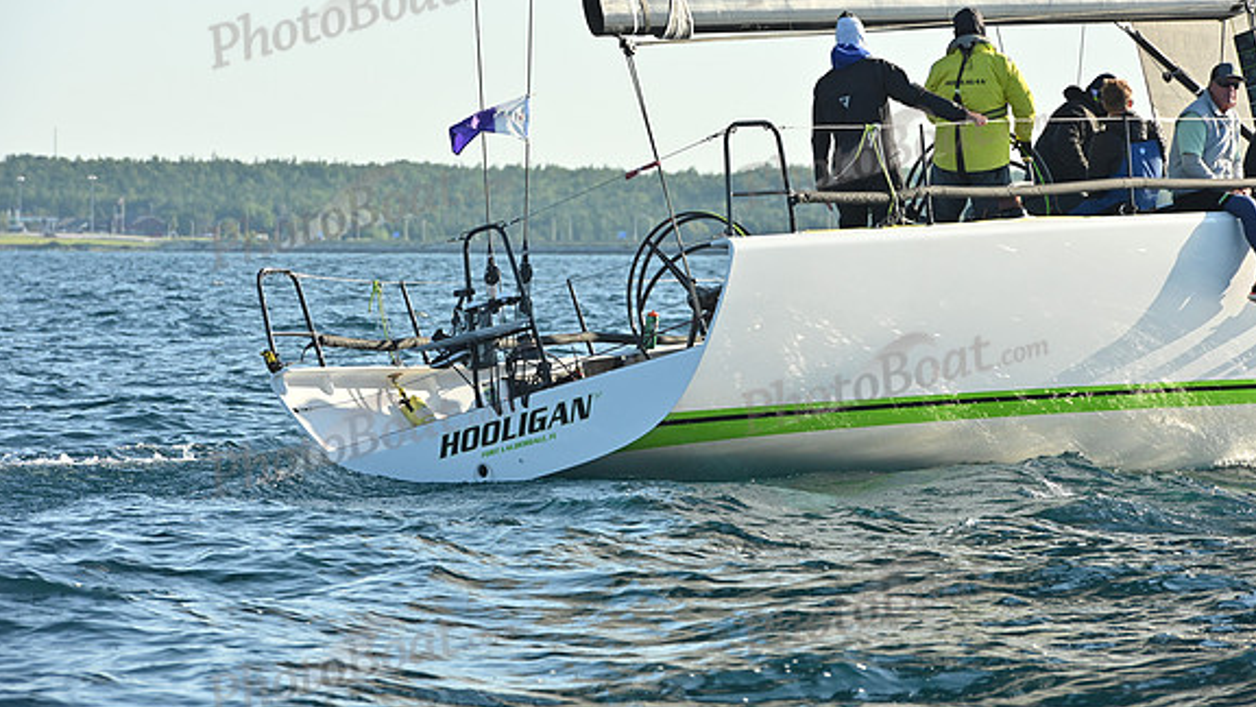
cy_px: 296
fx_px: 7027
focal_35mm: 211
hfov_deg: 10.2
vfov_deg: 5.8
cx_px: 630
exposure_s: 1/1250
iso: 800
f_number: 10
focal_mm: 200
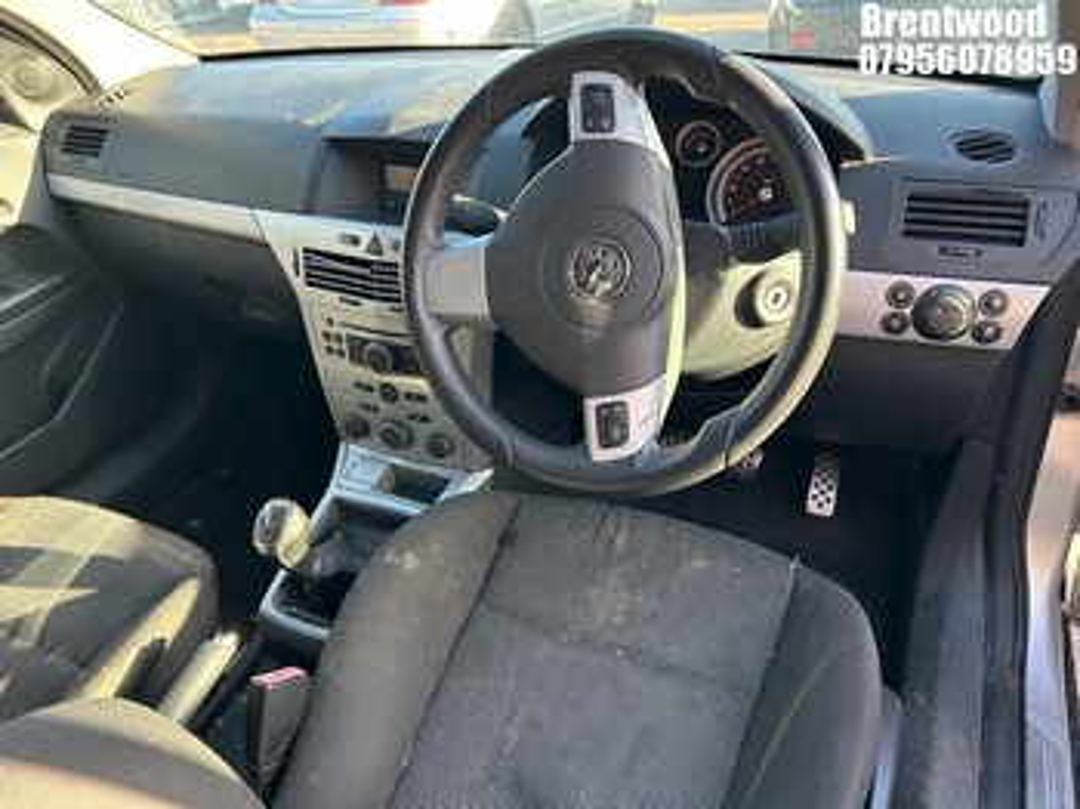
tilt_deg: -32.0
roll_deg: +6.0
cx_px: 540
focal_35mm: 26
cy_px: 404
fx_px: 811
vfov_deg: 53.0
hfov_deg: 67.3
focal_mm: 5.7
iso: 80
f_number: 1.5
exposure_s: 1/121
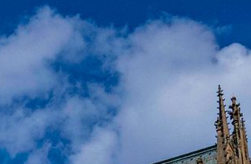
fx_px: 1282
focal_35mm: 185
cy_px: 495
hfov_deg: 10.5
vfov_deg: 6.6
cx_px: -198
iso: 1000
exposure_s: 1/5000
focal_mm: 27.5
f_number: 7.1
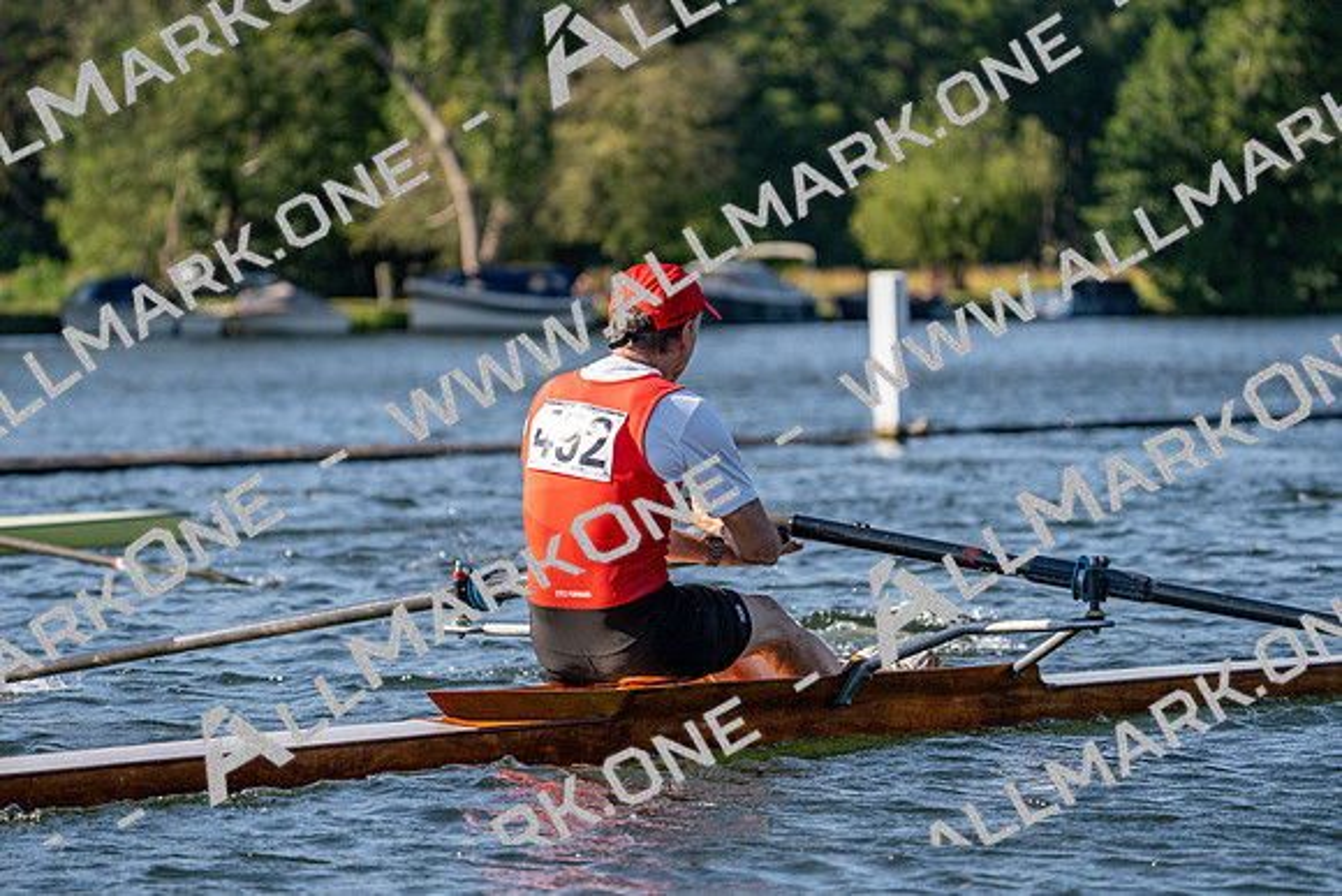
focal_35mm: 200
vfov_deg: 6.9
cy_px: 448
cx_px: 671
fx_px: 7457
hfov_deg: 10.3
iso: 320
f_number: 5.6
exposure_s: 1/1600
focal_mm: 200
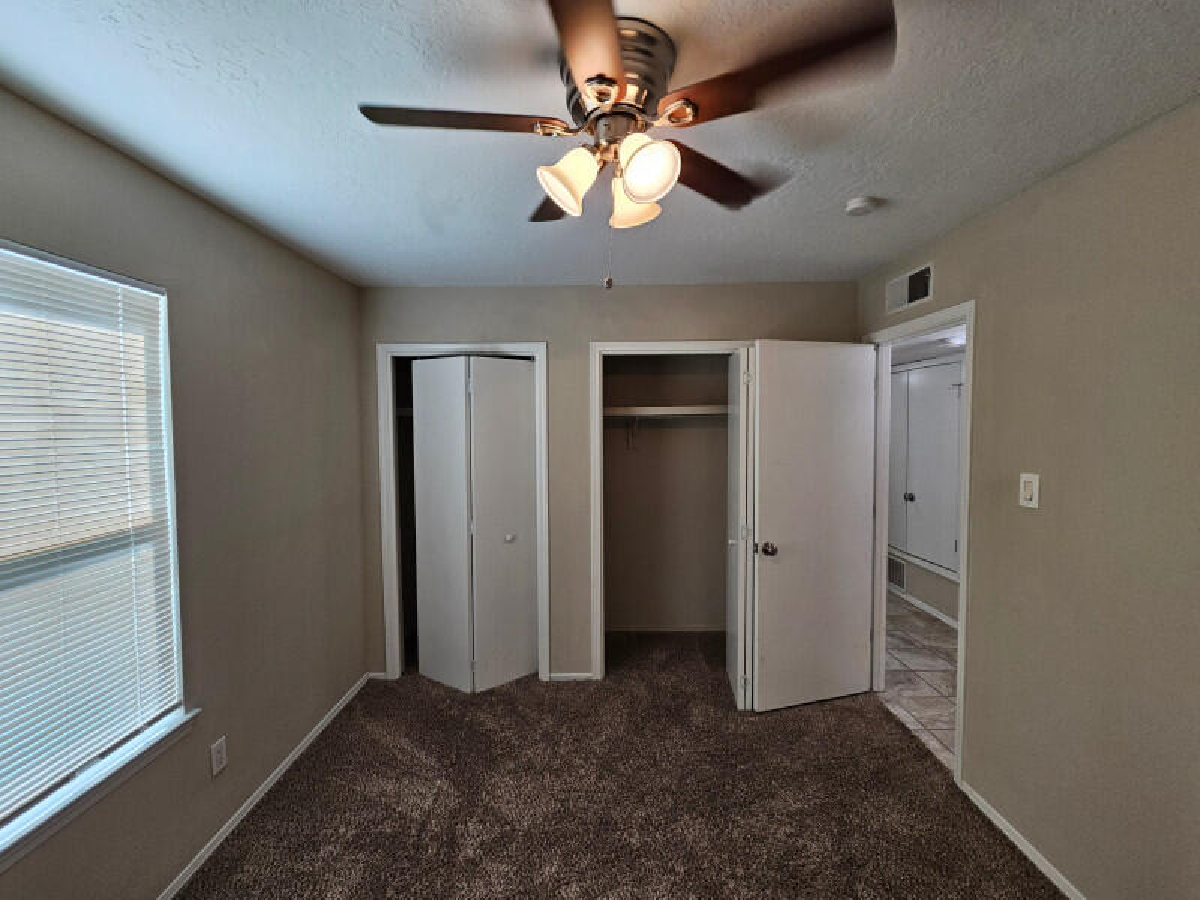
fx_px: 451
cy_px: 450
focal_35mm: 13
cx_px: 600
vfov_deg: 89.9
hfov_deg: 106.2
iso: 64
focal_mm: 2.2
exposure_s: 1/60
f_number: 2.2
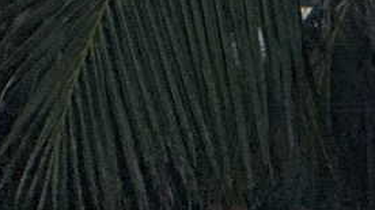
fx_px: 9413
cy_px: -789
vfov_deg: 1.3
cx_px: 84
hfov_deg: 2.3
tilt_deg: +3.4
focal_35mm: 947
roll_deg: -1.6
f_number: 2.8
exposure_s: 1/358
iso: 64
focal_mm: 15.66
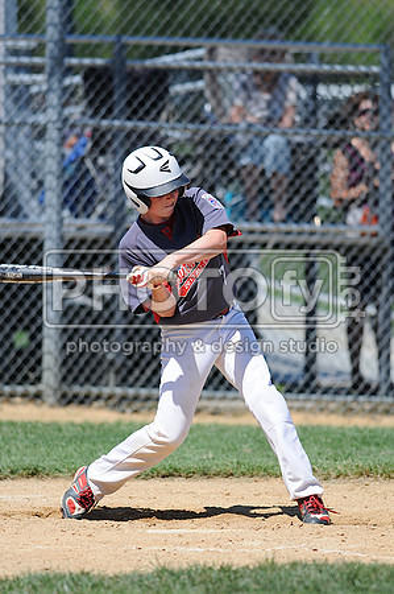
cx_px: 197
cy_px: 297
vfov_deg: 4.6
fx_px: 7404
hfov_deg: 3.0
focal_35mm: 450
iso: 200
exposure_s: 1/1600
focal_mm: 300
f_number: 4
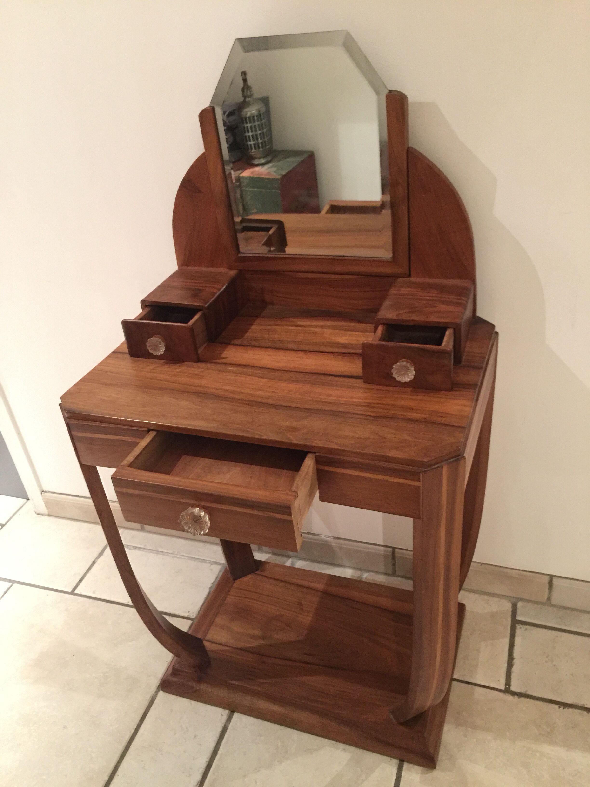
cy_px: 394
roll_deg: +7.4
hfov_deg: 48.2
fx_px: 659
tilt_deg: -32.6
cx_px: 295
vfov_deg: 61.7
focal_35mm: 29
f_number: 2.2
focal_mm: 4.15
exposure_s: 1/8
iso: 160
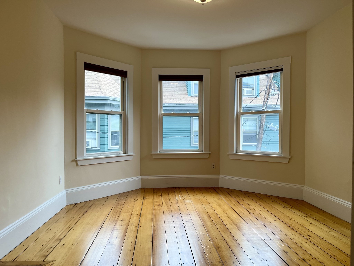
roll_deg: +0.6
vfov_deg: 53.1
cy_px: 133
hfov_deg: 67.3
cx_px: 177
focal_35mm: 26
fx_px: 266
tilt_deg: -0.1
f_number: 1.6
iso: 32
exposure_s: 1/120
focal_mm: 5.1
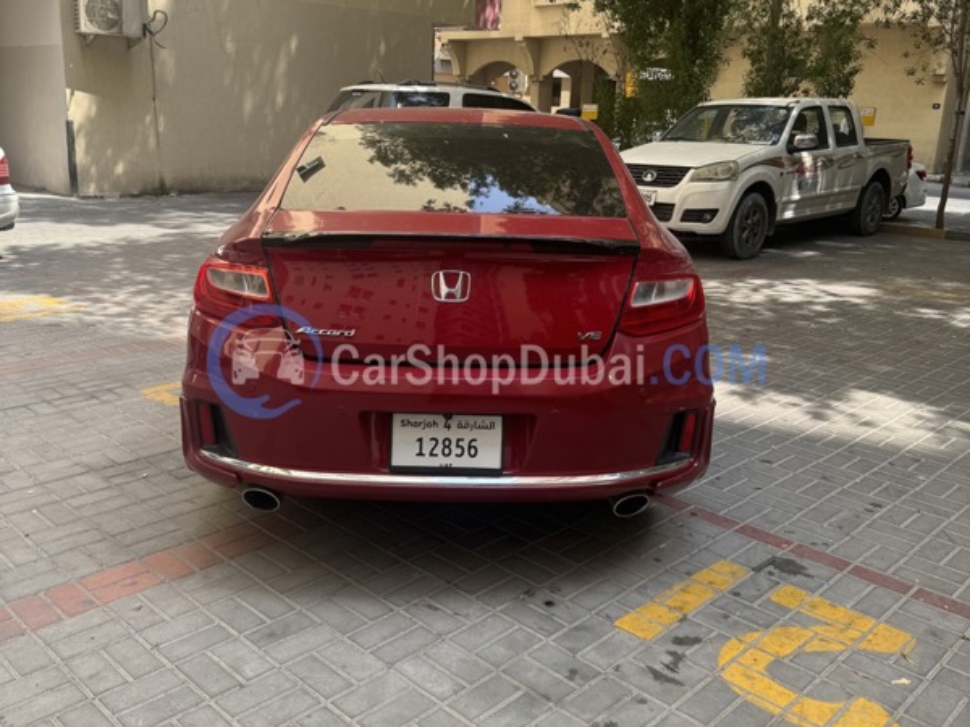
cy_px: 364
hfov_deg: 71.6
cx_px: 485
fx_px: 673
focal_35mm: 24
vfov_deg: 56.8
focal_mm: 6.76
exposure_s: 1/773
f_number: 1.78
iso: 80
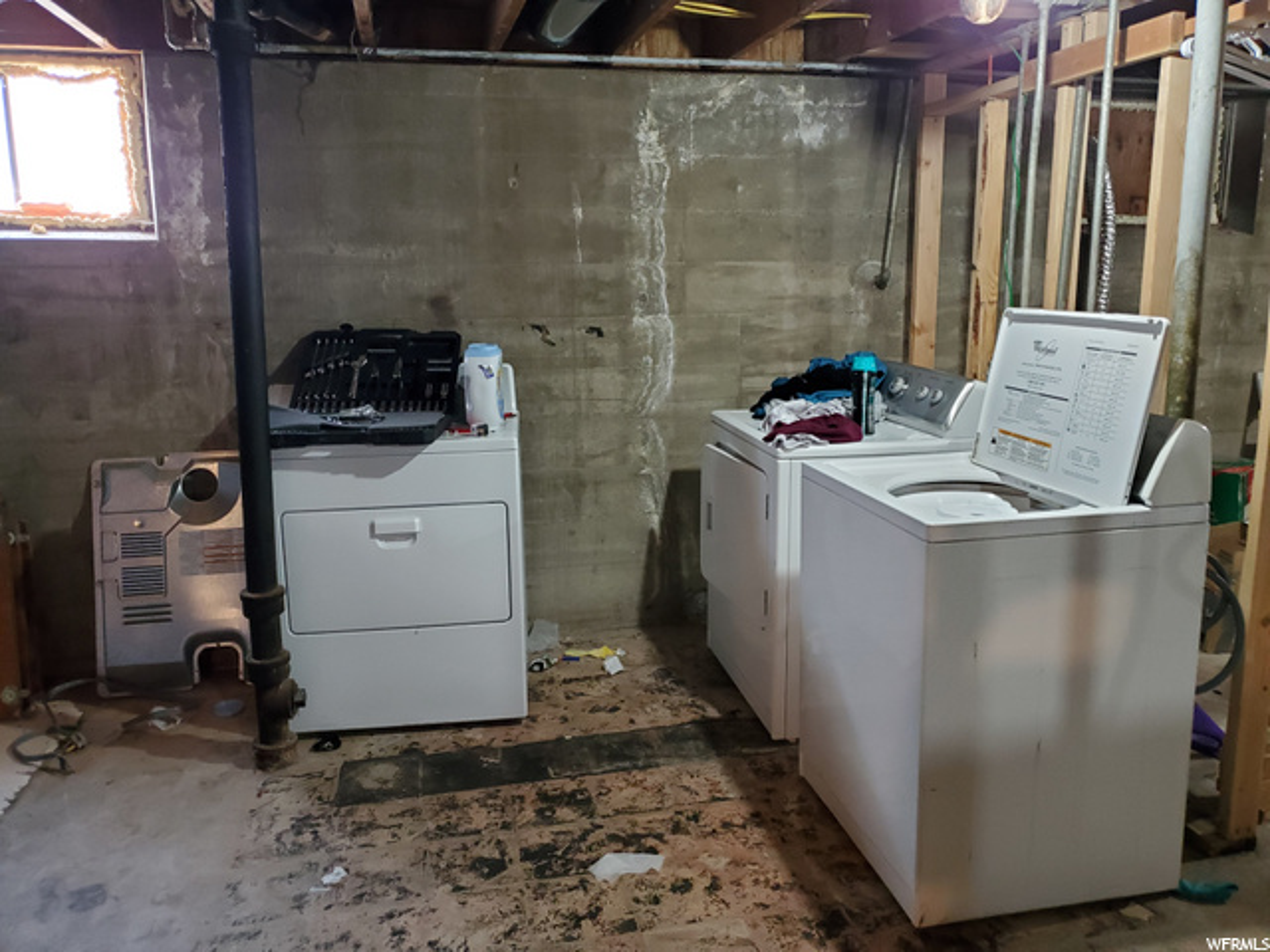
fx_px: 954
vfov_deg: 53.1
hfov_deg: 67.3
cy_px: 476
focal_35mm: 26
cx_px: 635
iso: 400
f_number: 1.5
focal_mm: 4.3
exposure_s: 1/39
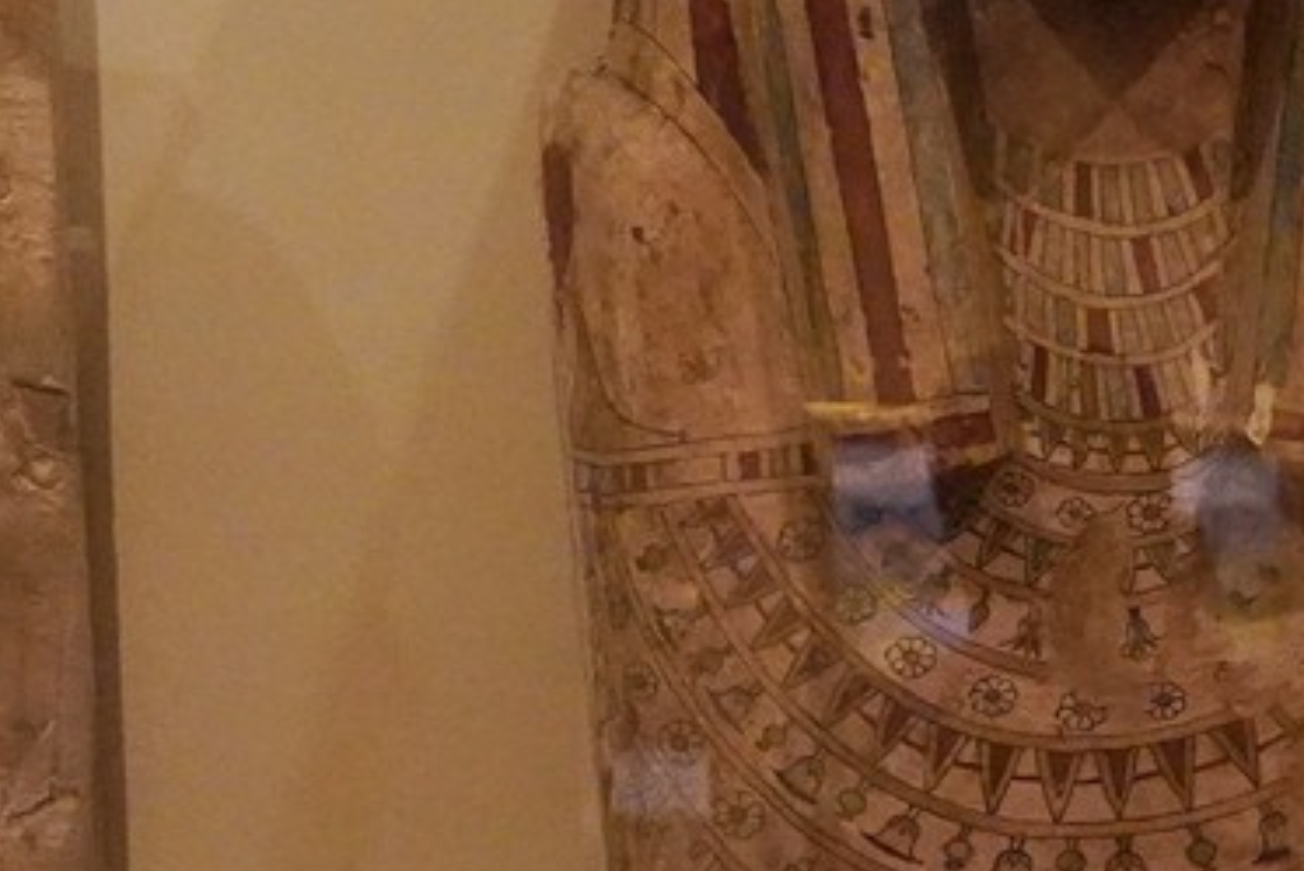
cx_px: 1283
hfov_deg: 13.5
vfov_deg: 8.9
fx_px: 5435
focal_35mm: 150
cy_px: 1375
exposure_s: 1/100
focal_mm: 28
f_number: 5
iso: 8000
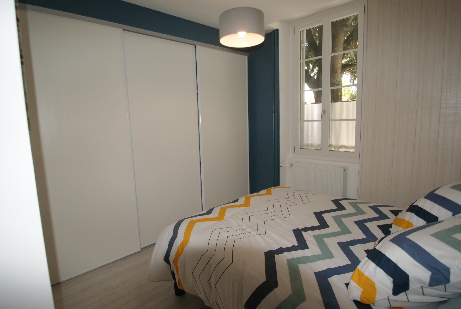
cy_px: 154
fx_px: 231
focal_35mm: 18
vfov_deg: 67.5
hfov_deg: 89.9
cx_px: 230
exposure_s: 1/160
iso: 400
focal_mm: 12
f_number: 4
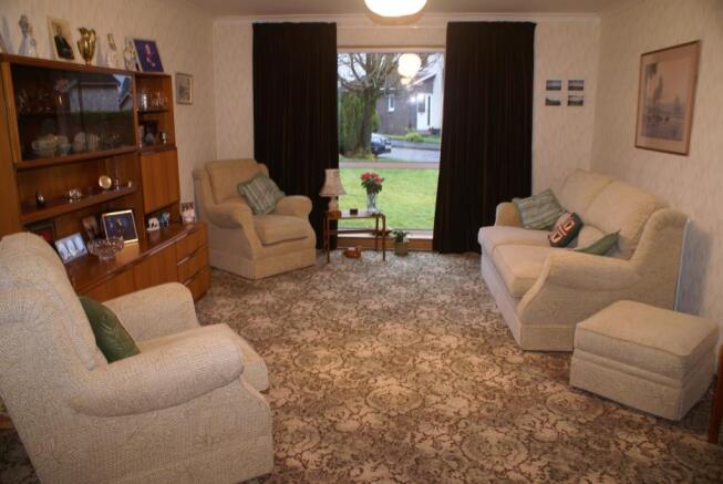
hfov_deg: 67.3
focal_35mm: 27
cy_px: 242
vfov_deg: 48.0
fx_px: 543
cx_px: 362
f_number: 4
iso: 100
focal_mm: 18
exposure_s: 1/2
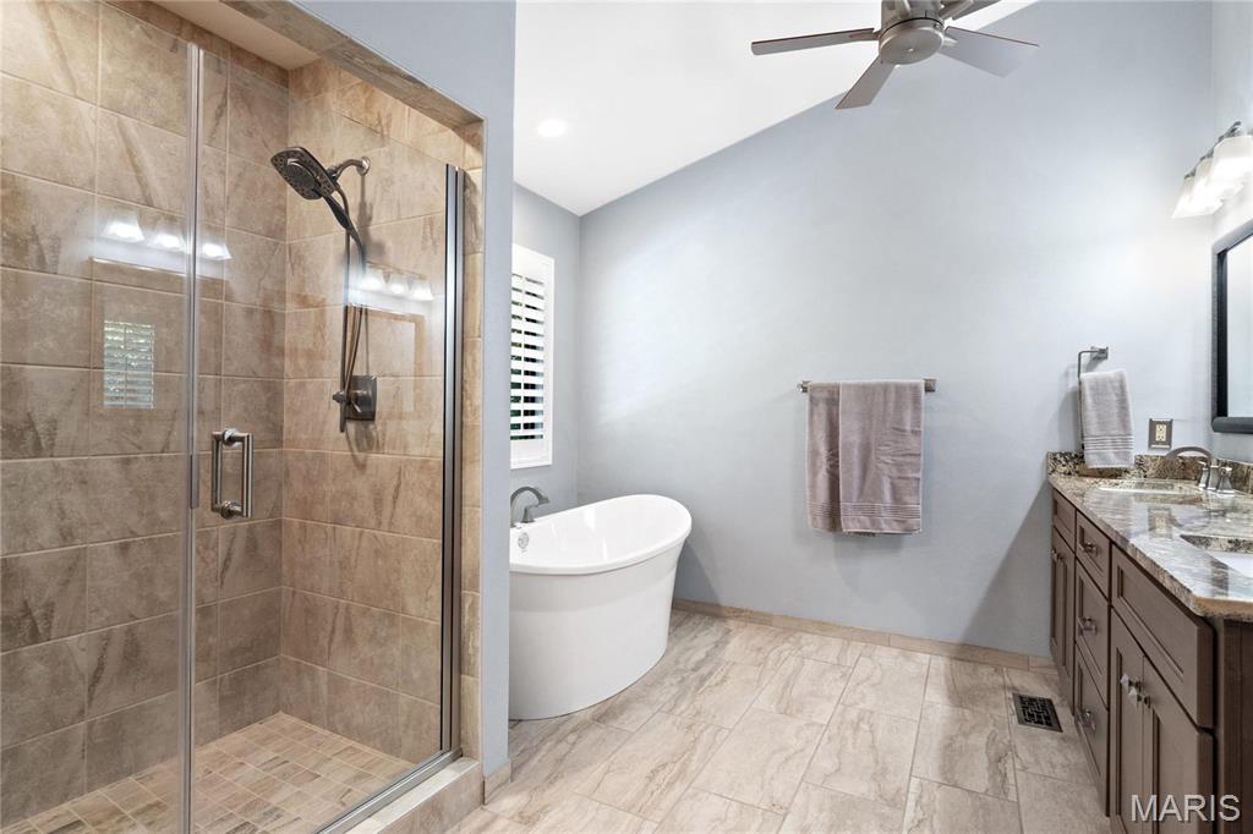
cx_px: 626
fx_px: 626
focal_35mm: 18
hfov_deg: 90.0
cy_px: 417
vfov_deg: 67.3
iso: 400
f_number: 10
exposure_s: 1/50
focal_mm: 9
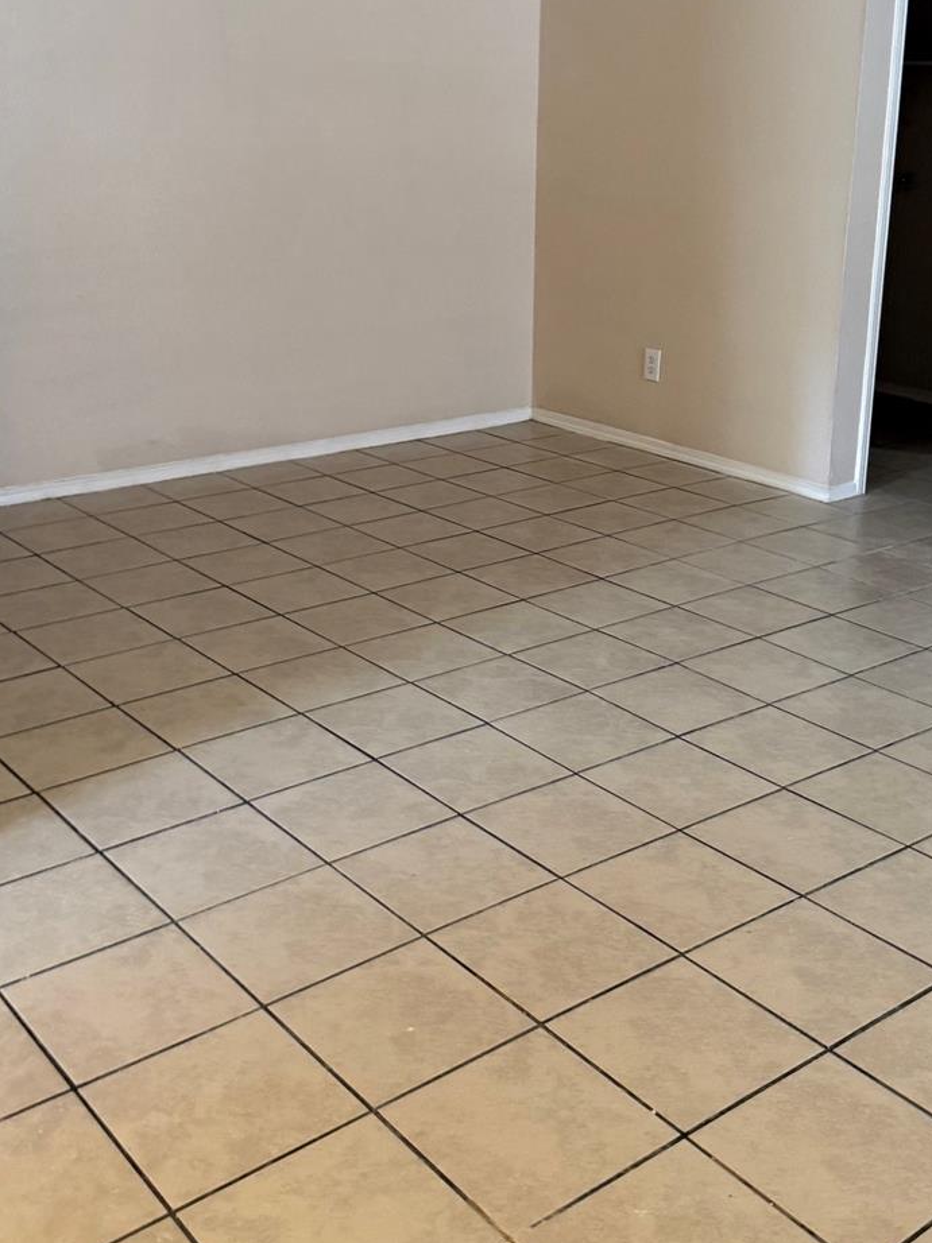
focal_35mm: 40
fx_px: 1437
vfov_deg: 46.6
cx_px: 507
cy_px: 504
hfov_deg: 35.9
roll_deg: -0.8
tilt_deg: -11.2
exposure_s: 1/60
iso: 400
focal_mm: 6.76
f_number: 1.78
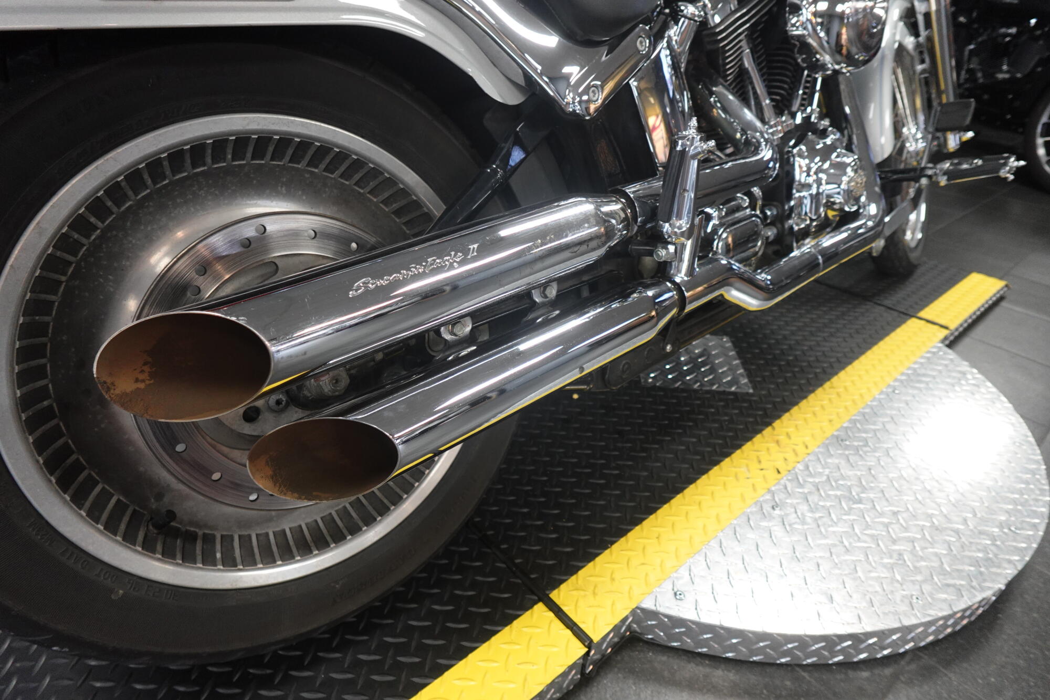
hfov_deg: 84.0
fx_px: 583
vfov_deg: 61.9
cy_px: 350
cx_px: 525
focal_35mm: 20
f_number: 2
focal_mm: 7.6
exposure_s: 1/80
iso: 500
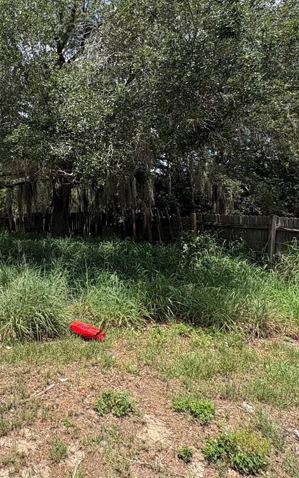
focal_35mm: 28
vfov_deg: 65.7
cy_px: 185
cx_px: 36
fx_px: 365
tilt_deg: +3.3
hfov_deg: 41.4
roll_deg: +2.7
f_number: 2.2
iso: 64
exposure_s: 1/669
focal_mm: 2.22
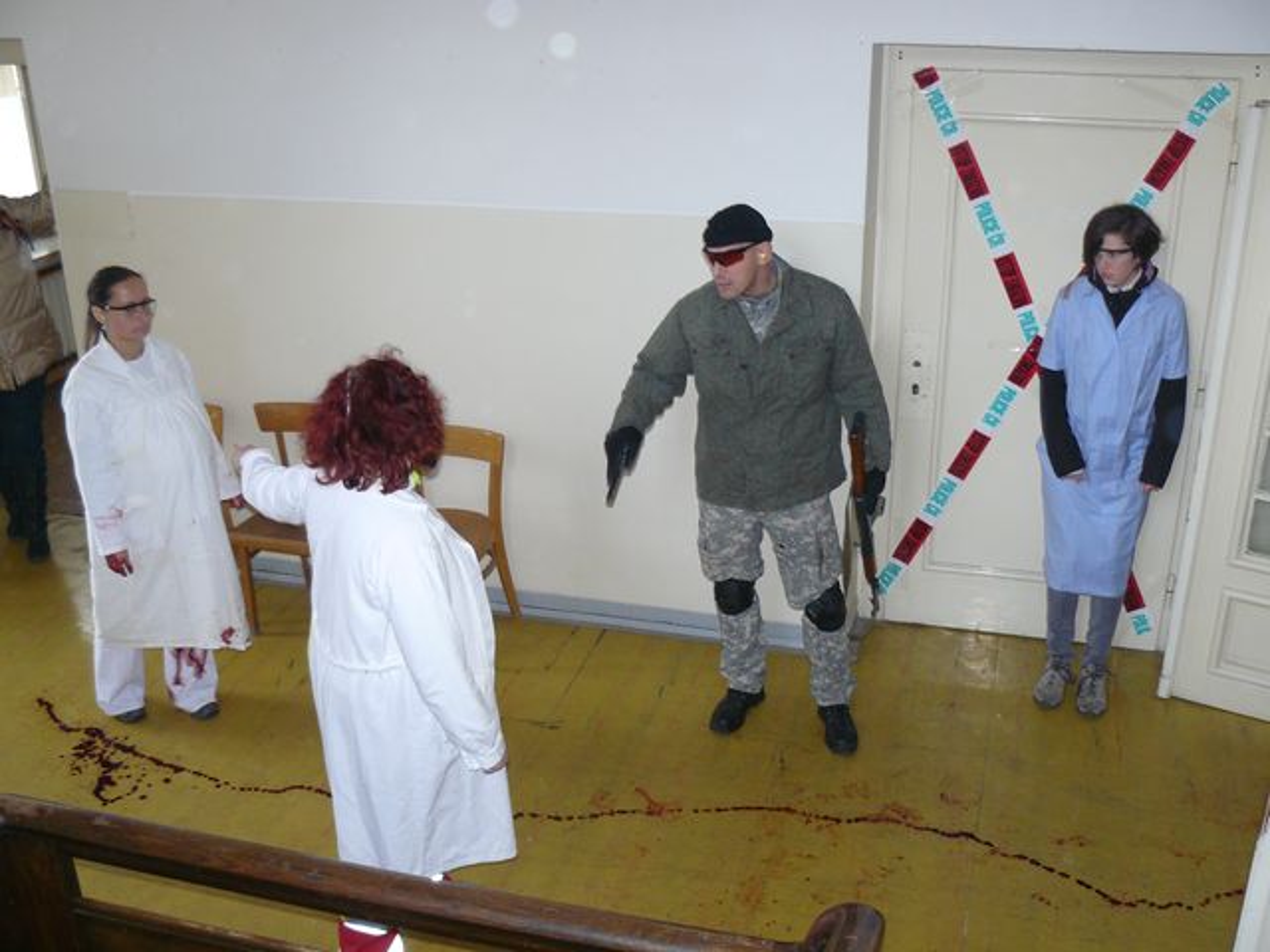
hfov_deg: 51.4
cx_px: 635
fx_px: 1321
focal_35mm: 36
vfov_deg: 39.7
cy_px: 476
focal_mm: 6
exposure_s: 1/30
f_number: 2.8
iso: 200
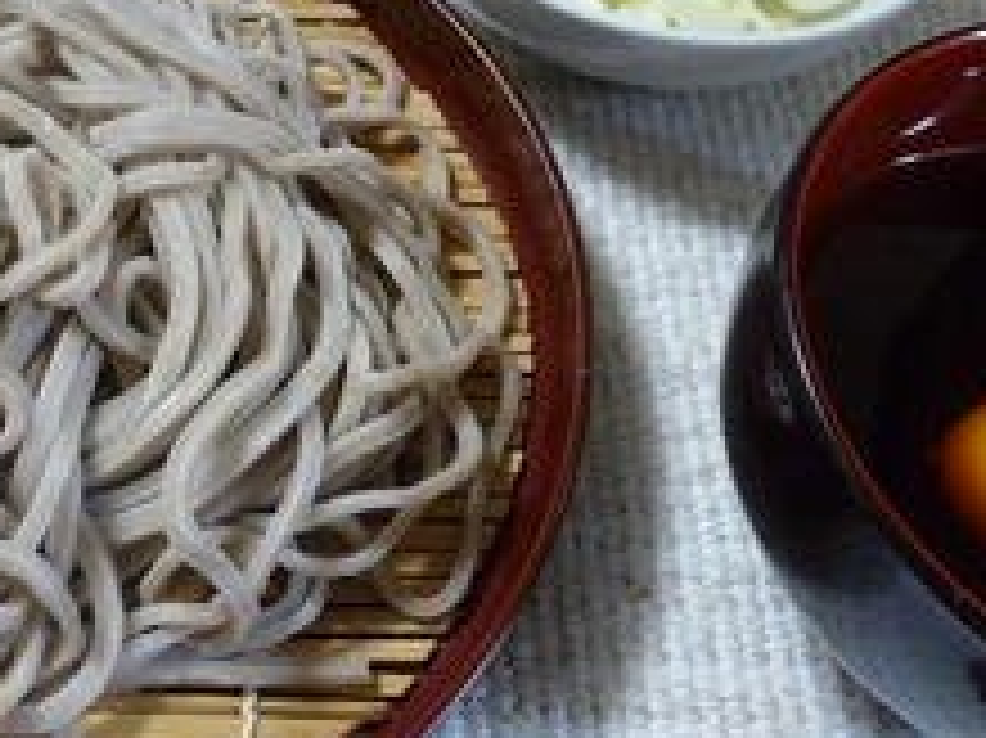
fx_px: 1310
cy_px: 286
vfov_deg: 31.4
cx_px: 275
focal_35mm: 46
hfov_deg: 40.4
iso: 400
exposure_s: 1/15
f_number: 3.3
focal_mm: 4.3
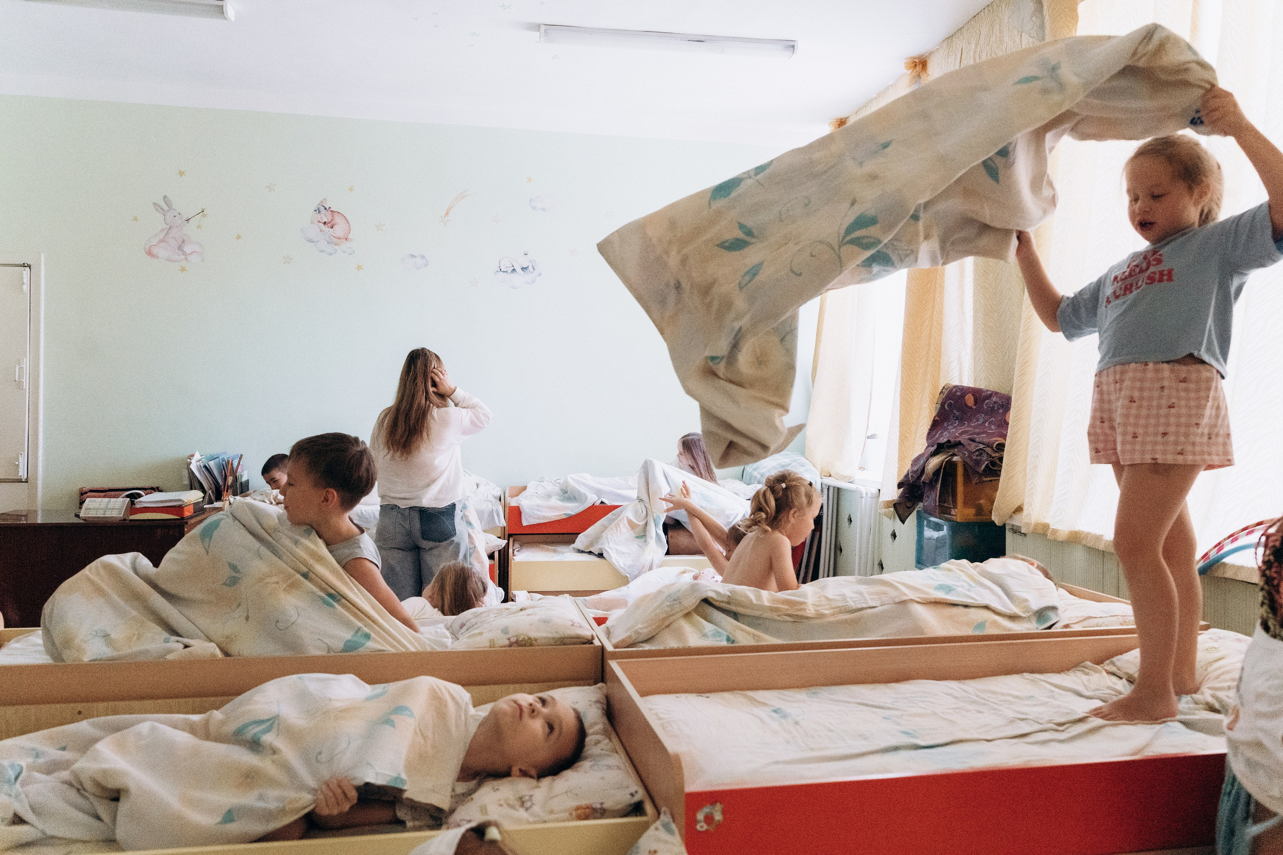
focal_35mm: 28
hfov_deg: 65.5
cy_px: 428
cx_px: 642
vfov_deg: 46.4
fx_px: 998
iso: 5000
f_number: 4.5
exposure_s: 1/320
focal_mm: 28
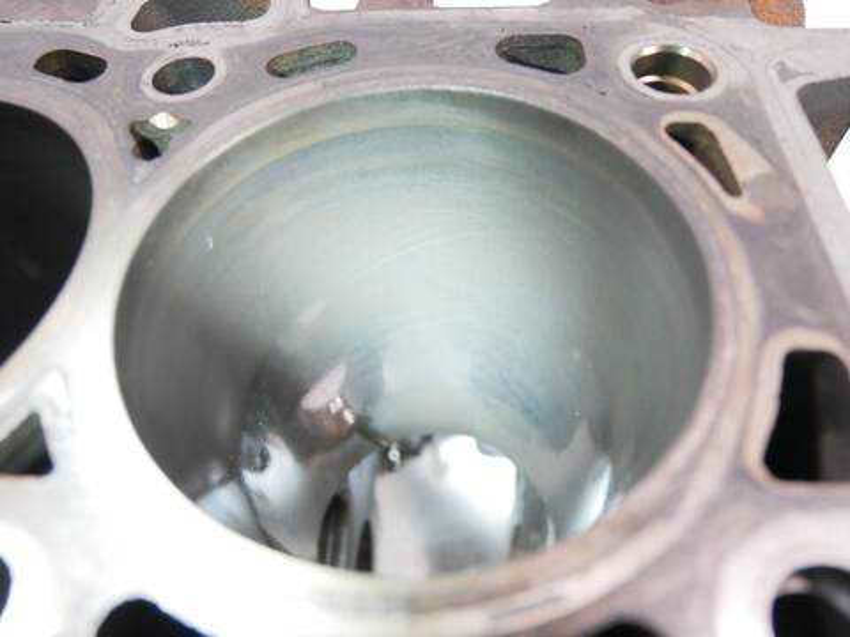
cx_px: 425
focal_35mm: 24
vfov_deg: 56.8
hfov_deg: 71.6
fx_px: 589
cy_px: 318
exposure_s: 1/60
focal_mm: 12
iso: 2500
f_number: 3.5
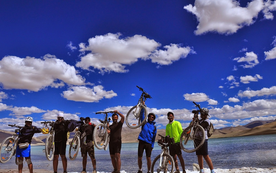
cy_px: 87
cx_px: 137
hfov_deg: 66.5
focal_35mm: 28
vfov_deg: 44.5
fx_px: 211
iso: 200
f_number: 8
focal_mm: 18
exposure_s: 1/2500
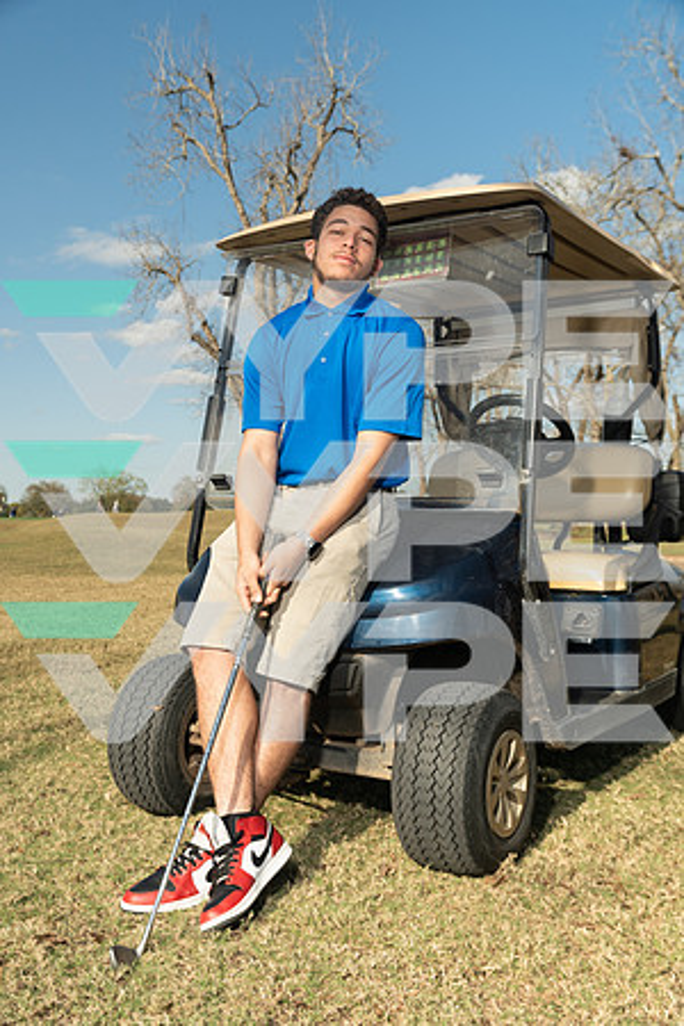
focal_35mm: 34
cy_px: 513
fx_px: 969
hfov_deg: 38.9
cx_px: 342
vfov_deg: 55.8
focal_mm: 34
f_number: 5.6
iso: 500
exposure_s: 1/200
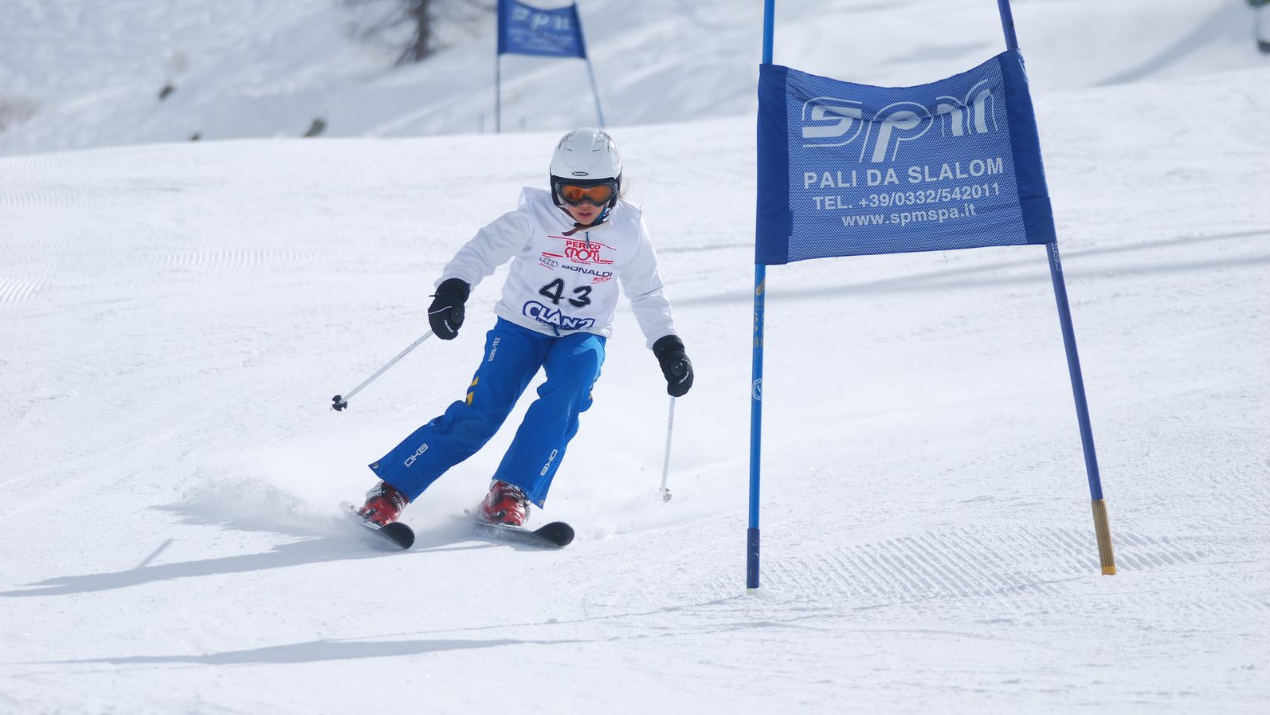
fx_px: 8774
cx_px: 633
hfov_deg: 8.3
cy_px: 326
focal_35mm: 261
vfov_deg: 4.7
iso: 100
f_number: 5.3
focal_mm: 165
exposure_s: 1/1250
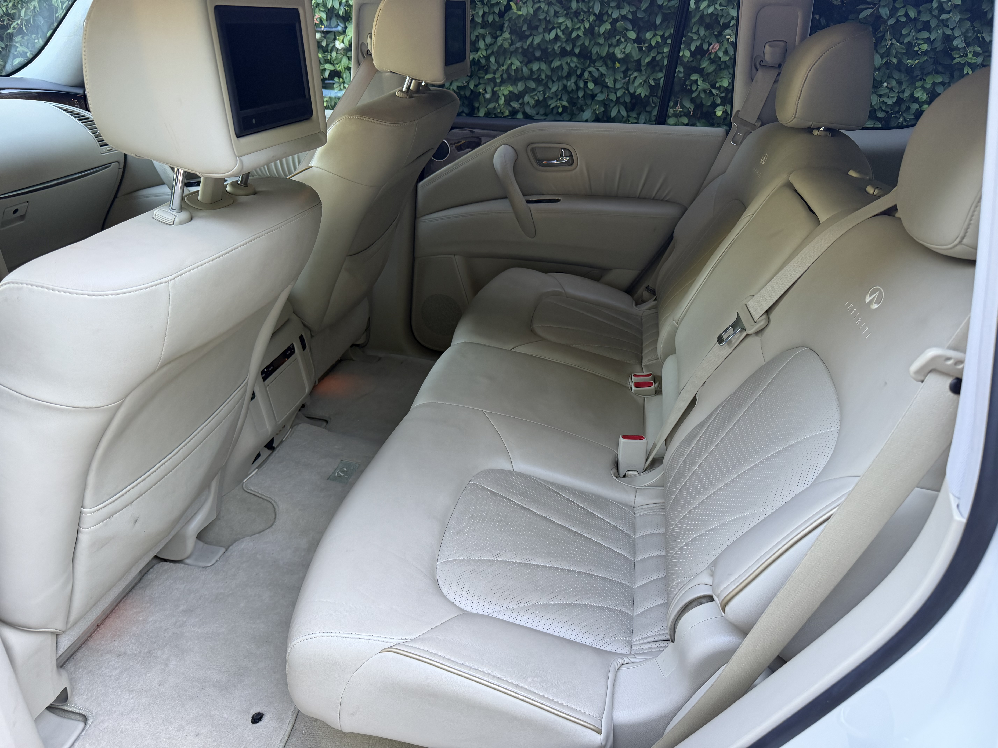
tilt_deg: -30.1
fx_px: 692
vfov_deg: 56.8
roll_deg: -0.5
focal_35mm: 24
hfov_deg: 71.6
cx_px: 499
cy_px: 374
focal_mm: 6.76
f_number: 1.78
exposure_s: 1/121
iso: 200
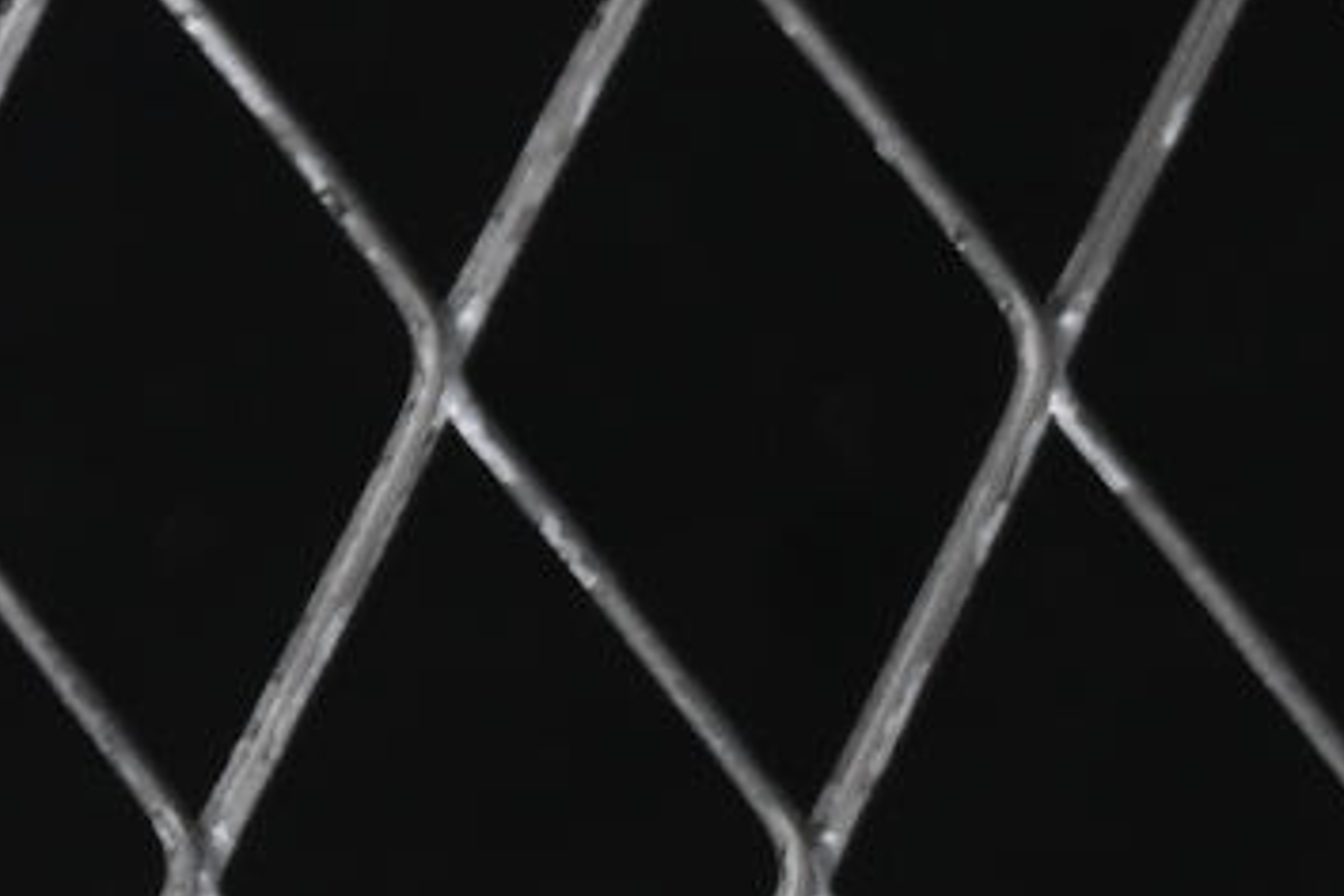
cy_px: -2551
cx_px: -3743
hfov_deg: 3.4
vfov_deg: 2.3
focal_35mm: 589
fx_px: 21988
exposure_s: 1/80
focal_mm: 50
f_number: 7.1
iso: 160
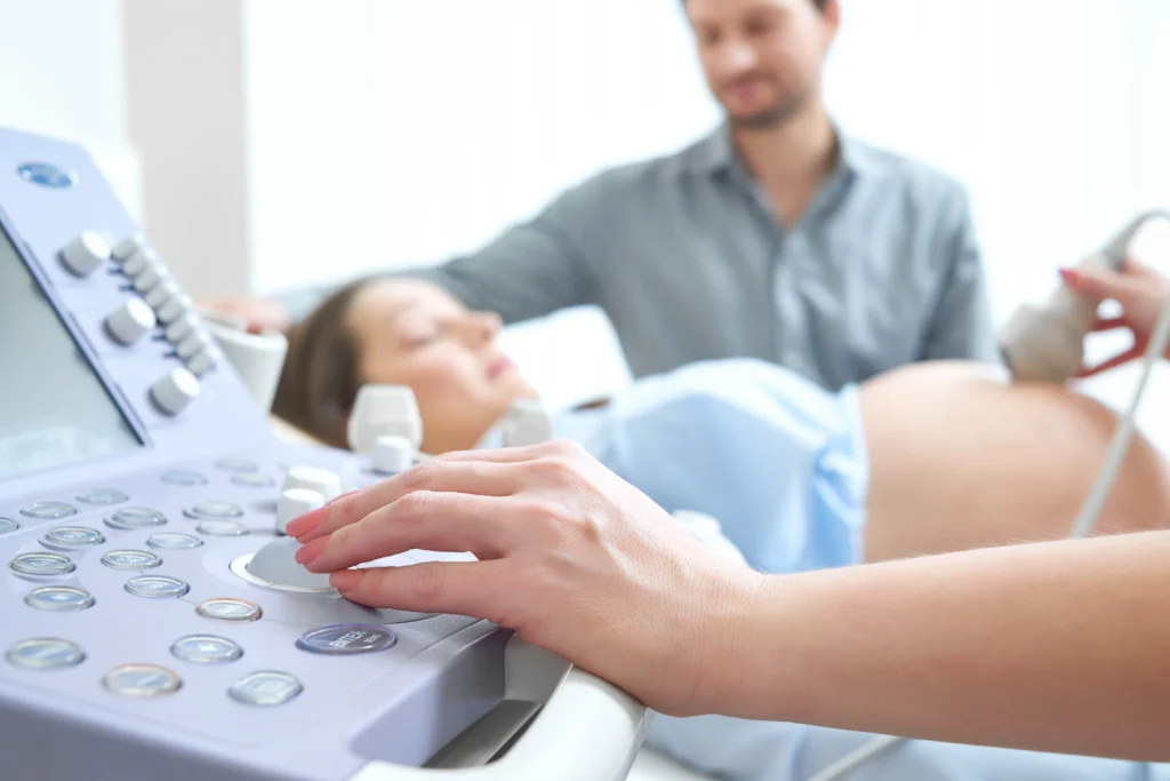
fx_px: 1138
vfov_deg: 37.9
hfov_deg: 54.4
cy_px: 390
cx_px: 585
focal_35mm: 35
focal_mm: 35
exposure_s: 1/160
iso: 800
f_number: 5
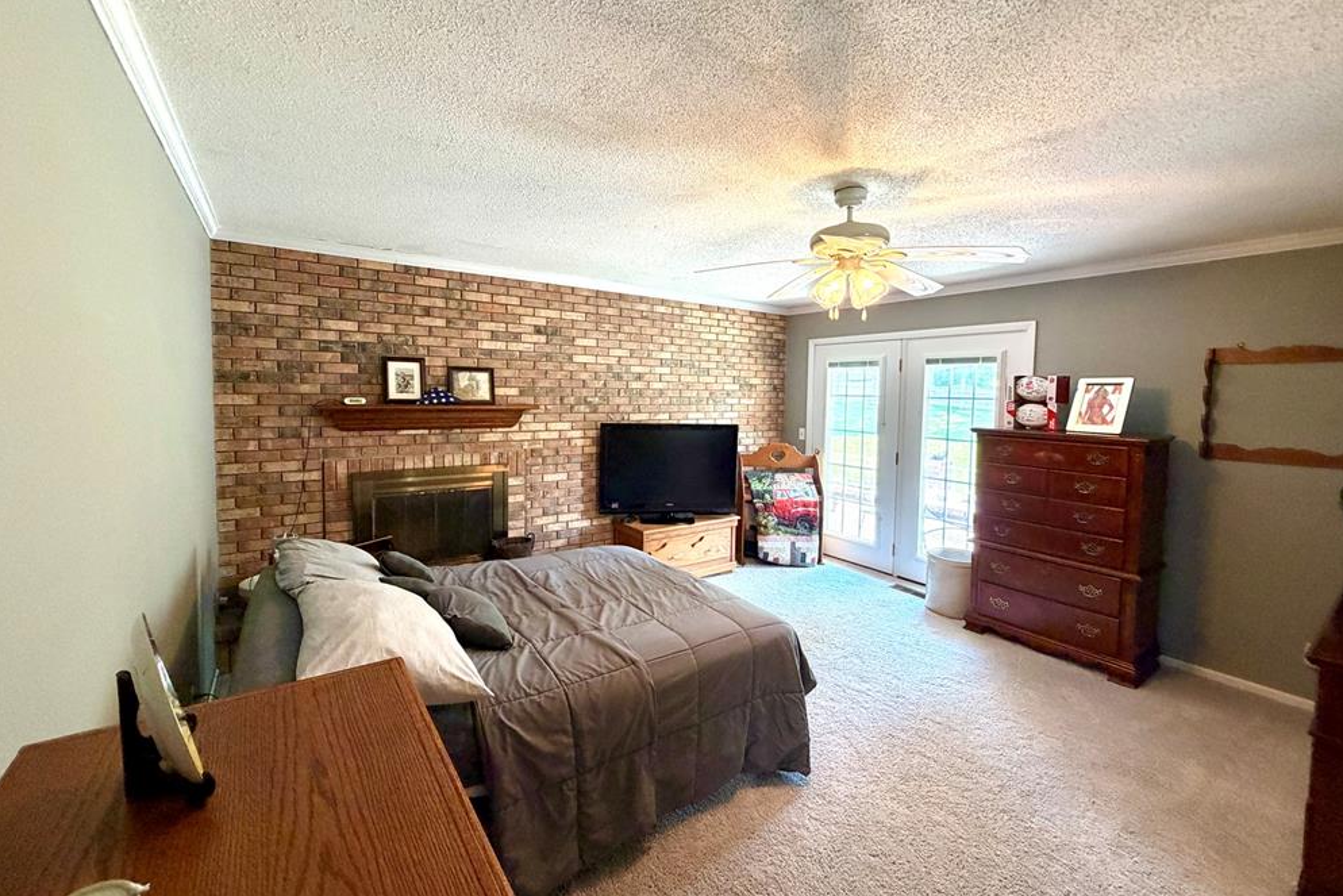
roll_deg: -0.3
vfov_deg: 77.3
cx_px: 665
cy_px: 422
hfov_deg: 100.4
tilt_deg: -2.8
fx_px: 560
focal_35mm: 15
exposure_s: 1/60
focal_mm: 2.22
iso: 250
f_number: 2.2
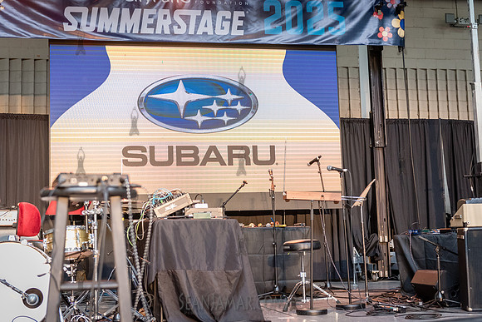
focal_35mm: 58
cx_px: 241
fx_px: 777
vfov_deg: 23.4
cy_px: 161
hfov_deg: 34.5
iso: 4000
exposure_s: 1/500
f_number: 3.5
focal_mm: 58
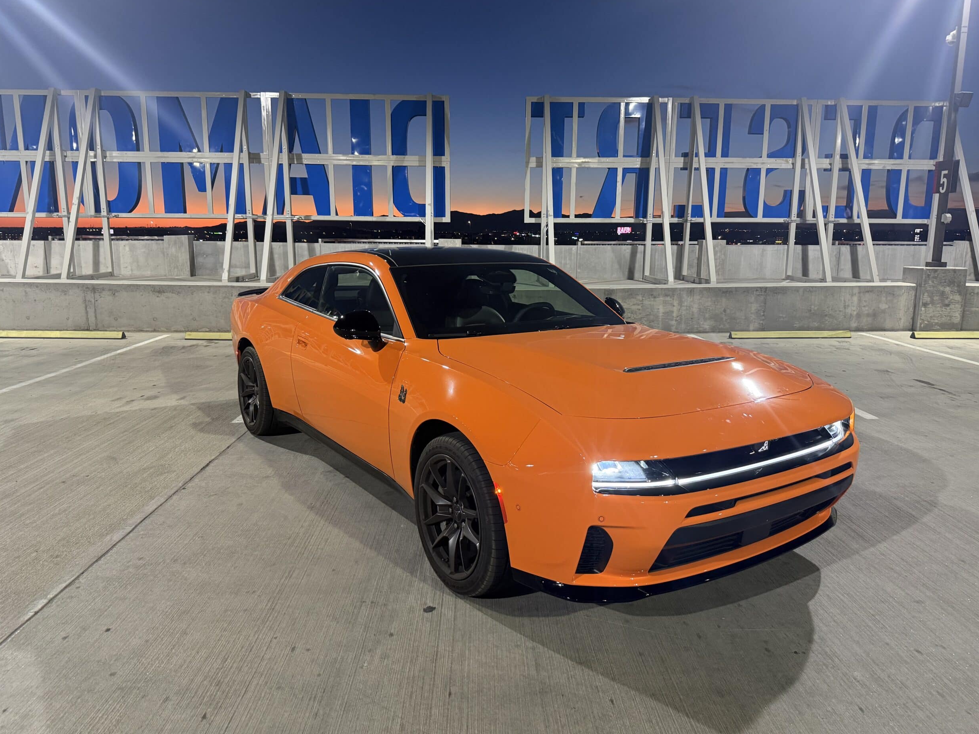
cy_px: 359
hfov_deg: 69.4
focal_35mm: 25
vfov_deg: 54.9
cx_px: 495
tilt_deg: -9.4
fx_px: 707
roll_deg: -0.3
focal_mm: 6.76
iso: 320
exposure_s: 1/54
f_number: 1.78
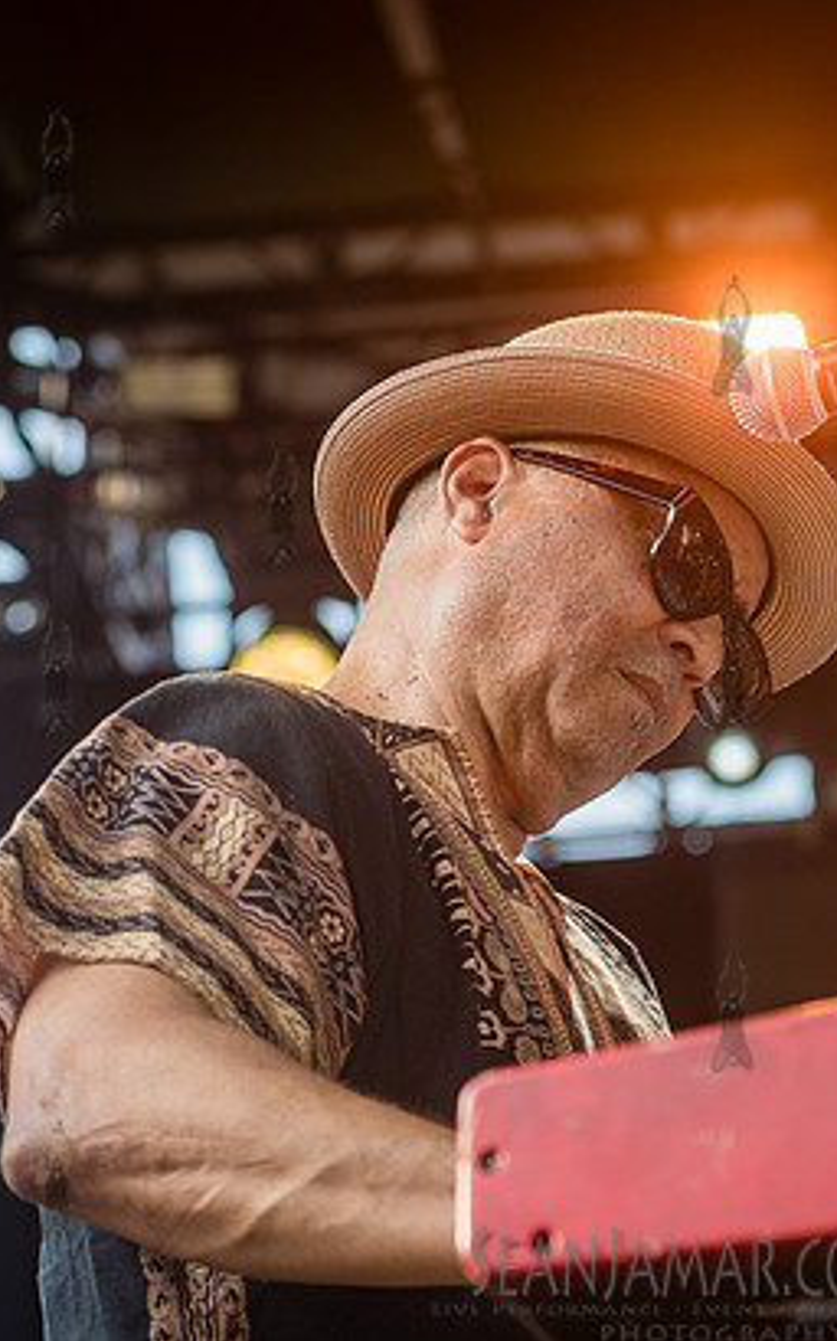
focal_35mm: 137
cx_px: 829
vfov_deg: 15.3
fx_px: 5004
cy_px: 648
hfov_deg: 9.5
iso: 400
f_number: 4.5
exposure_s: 1/500
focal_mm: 86
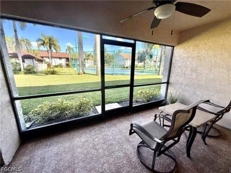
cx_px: 116
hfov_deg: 102.1
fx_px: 93
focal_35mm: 14
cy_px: 86
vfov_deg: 85.7
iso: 64
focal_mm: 2.22
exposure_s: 1/398
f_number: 2.2
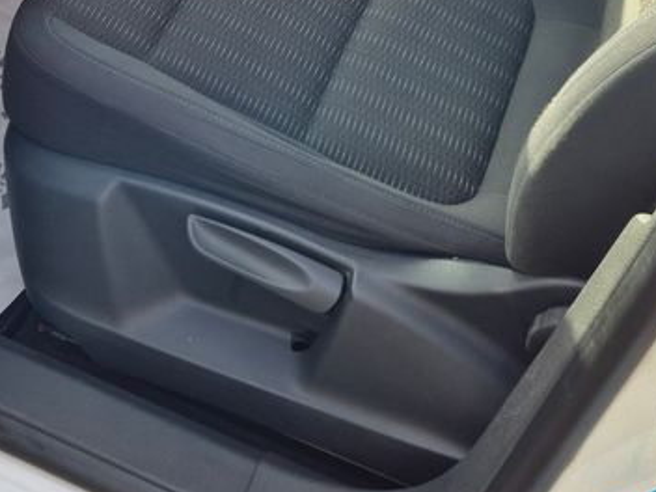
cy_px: -175
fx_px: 1270
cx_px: 175
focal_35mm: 67
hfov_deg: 28.6
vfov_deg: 19.9
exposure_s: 1/294
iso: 25
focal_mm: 5.4
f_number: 1.8
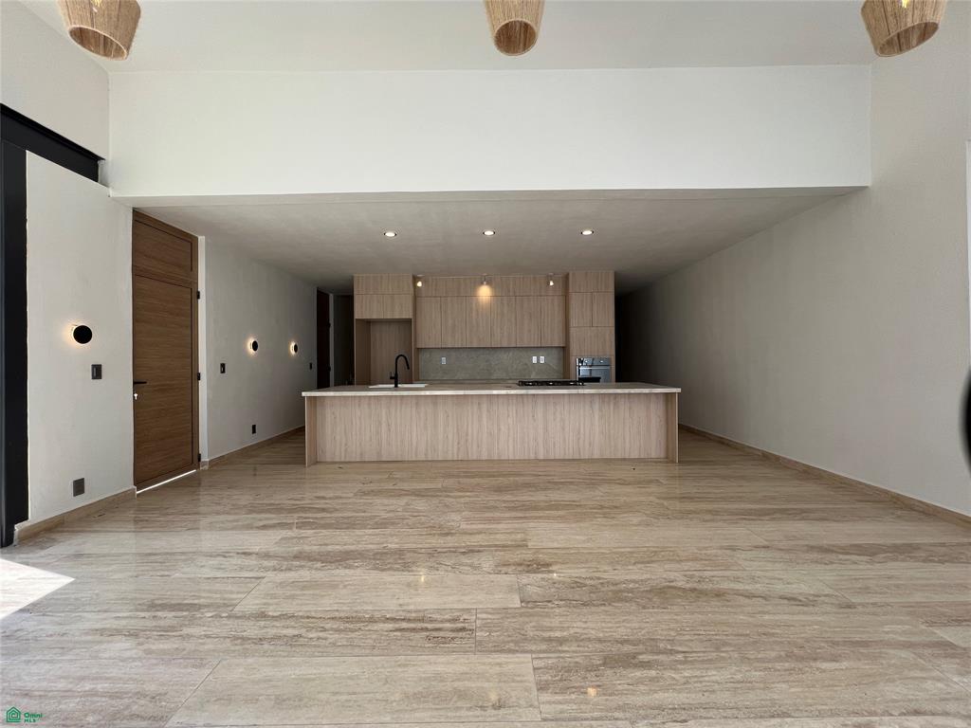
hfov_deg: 106.2
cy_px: 364
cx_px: 486
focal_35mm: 13
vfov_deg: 89.9
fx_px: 365
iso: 32
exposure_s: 1/301
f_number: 1.8
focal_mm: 1.57
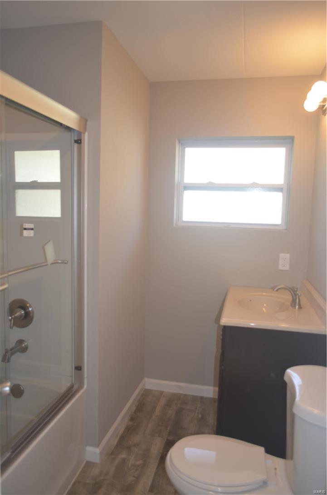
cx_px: 164
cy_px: 248
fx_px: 370
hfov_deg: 47.7
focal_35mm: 27
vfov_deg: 67.5
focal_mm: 18
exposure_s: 1/30
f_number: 3.5
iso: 200
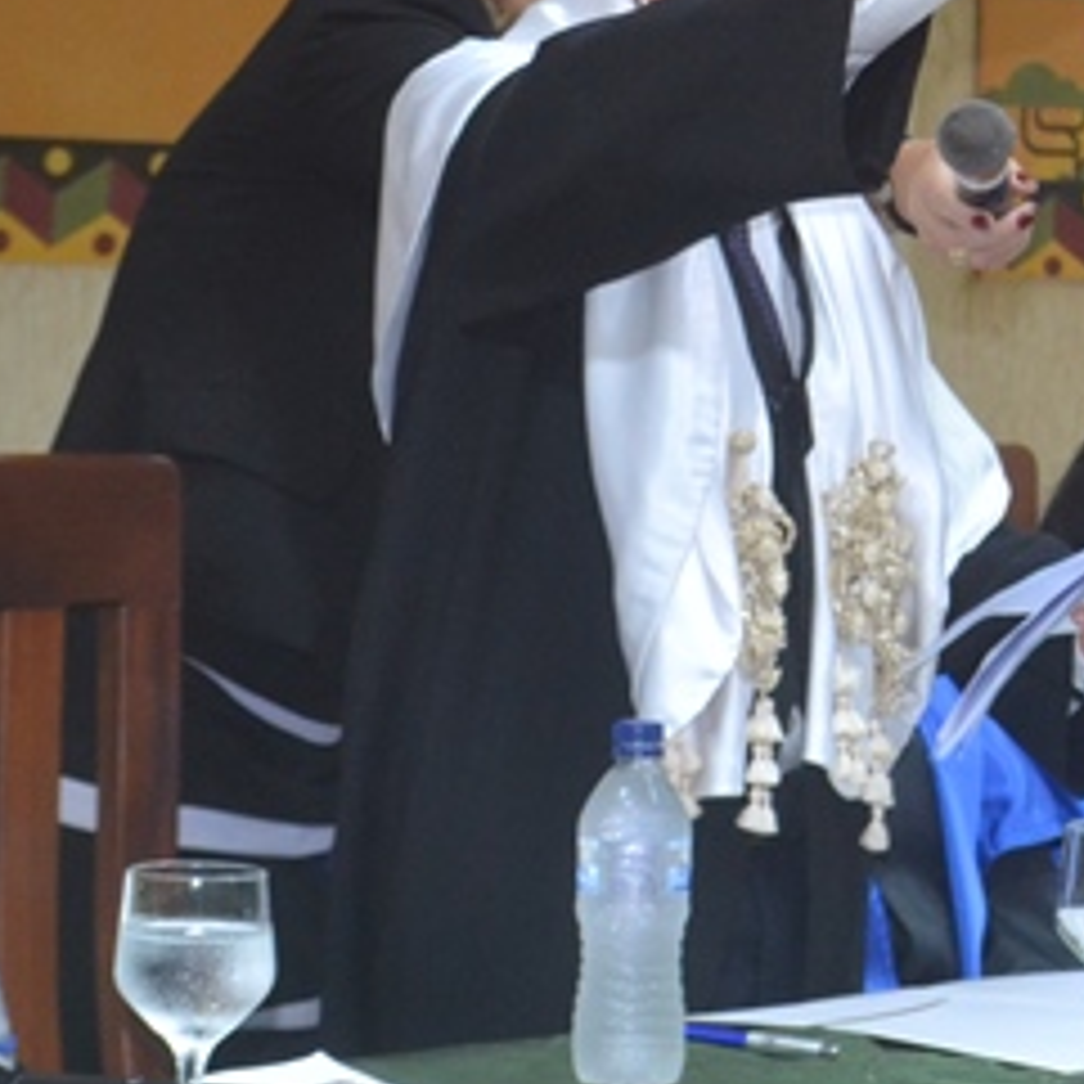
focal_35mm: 169
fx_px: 5987
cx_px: 855
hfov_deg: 10.3
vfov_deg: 10.3
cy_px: 335
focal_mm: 40
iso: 1800
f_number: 5.3
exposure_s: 1/60
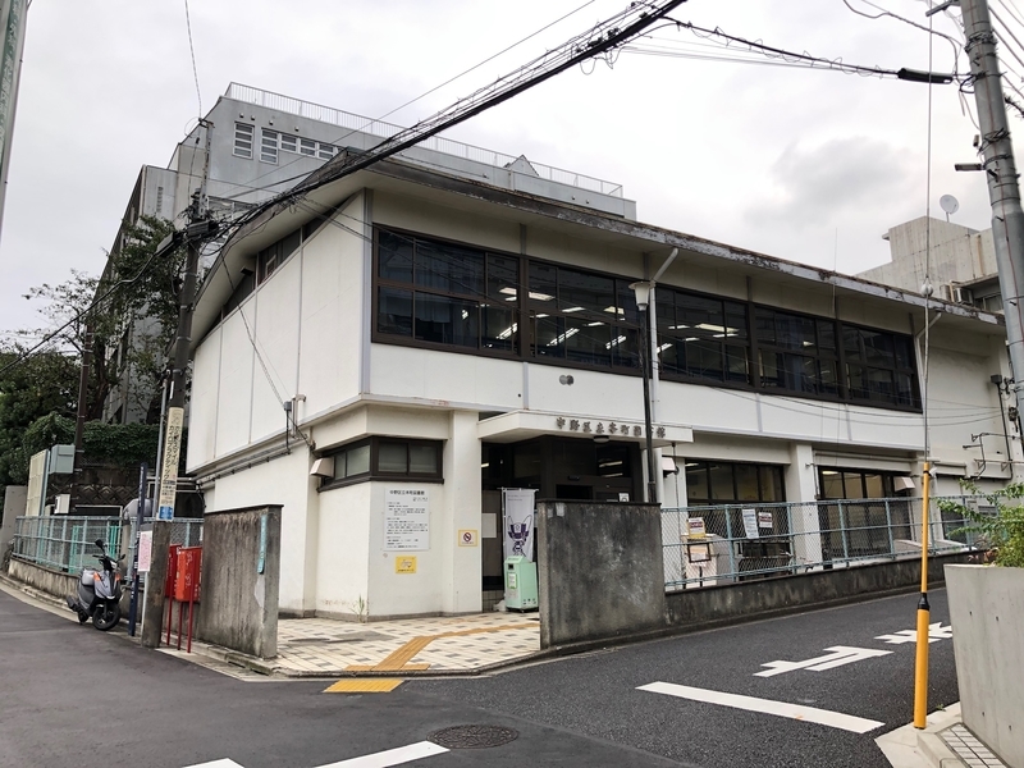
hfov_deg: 63.4
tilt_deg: +12.8
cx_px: 512
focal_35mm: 28
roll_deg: +1.4
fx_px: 828
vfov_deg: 49.7
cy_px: 384
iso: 25
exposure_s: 1/120
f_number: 1.8
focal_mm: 3.99
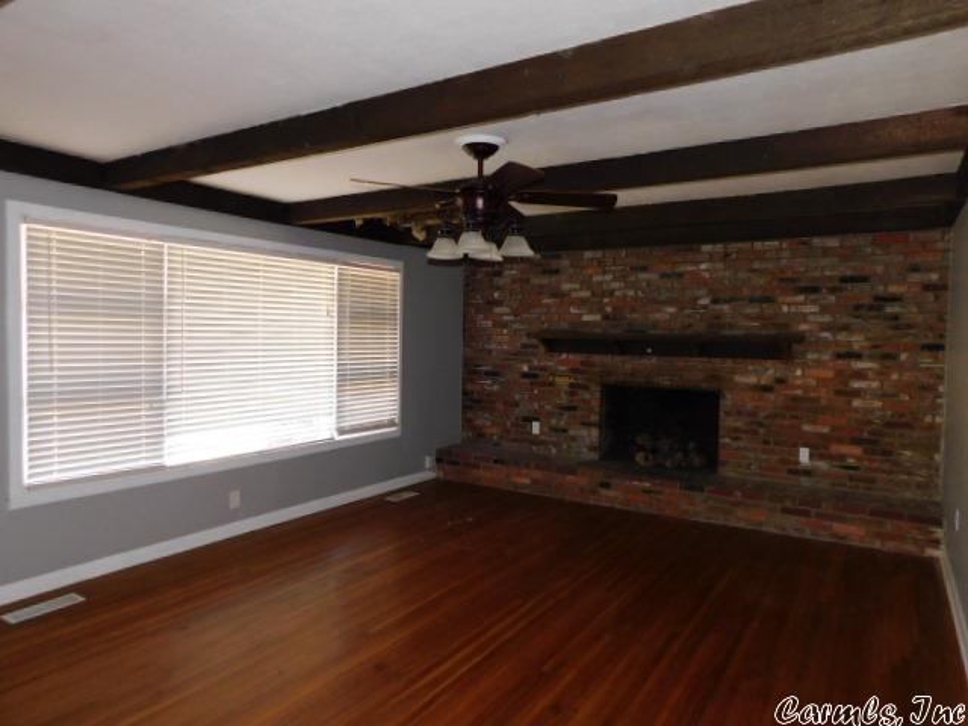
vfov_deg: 58.9
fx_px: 643
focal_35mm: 23
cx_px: 484
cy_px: 363
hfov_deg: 73.9
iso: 200
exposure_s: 1/30
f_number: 3
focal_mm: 4
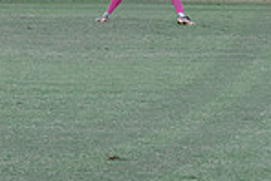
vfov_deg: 3.9
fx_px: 2660
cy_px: -127
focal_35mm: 353
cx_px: 42
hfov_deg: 5.8
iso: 640
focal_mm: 90
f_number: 5
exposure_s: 1/320
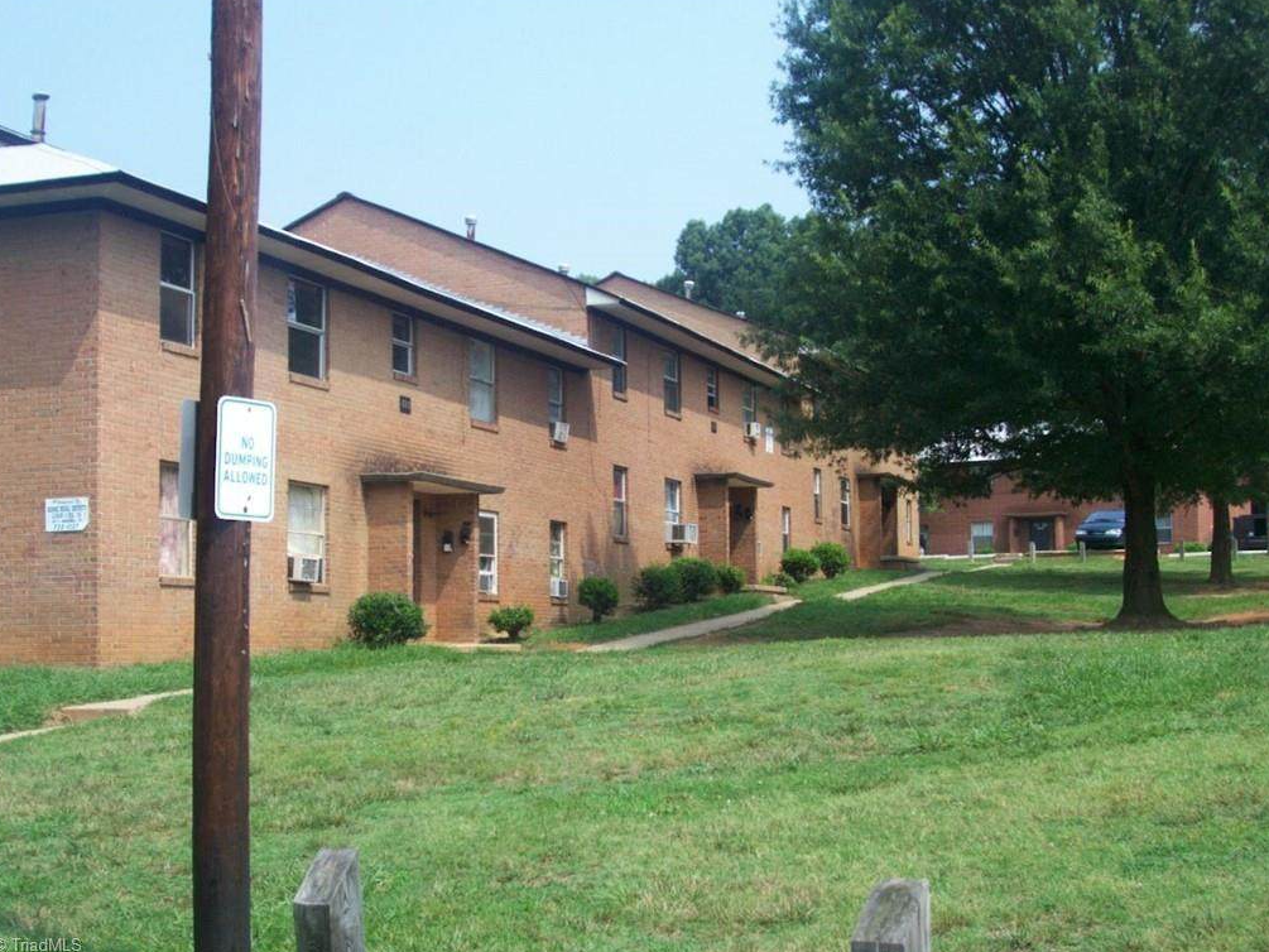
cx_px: 638
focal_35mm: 54
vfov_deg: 27.0
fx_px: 1980
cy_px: 472
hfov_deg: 35.5
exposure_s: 1/716
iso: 80
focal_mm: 8.7
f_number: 3.2
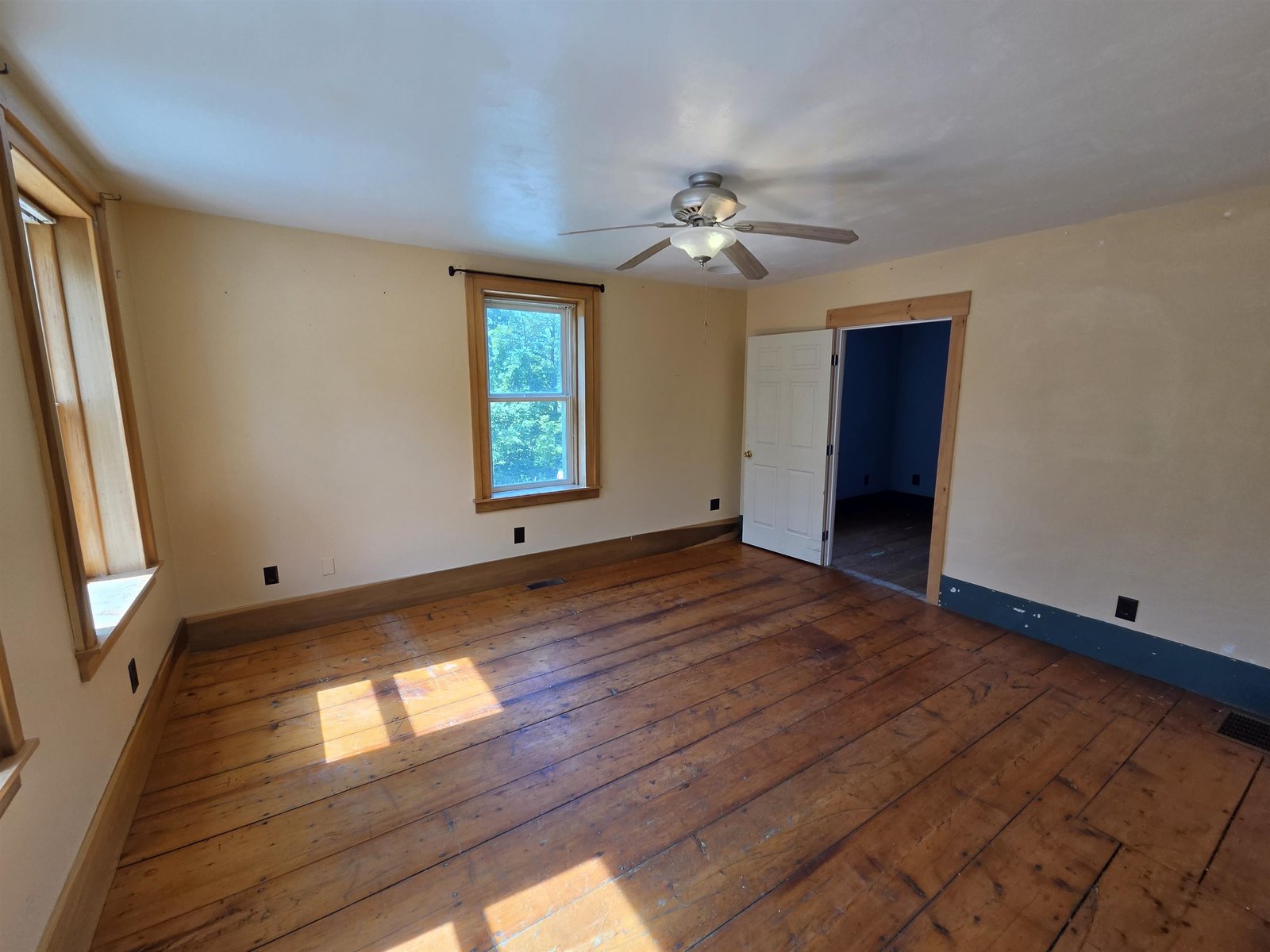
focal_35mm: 13
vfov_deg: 89.9
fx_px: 477
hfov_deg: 106.2
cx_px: 635
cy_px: 476
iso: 64
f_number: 2.2
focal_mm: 2.2
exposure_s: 1/120
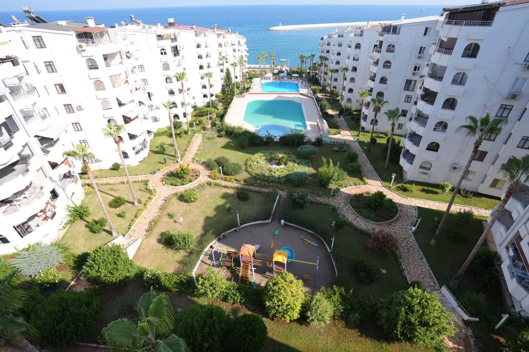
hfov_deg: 93.3
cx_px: 264
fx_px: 250
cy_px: 176
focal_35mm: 17
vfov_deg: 70.4
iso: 100
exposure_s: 1/125
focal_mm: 17
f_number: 8
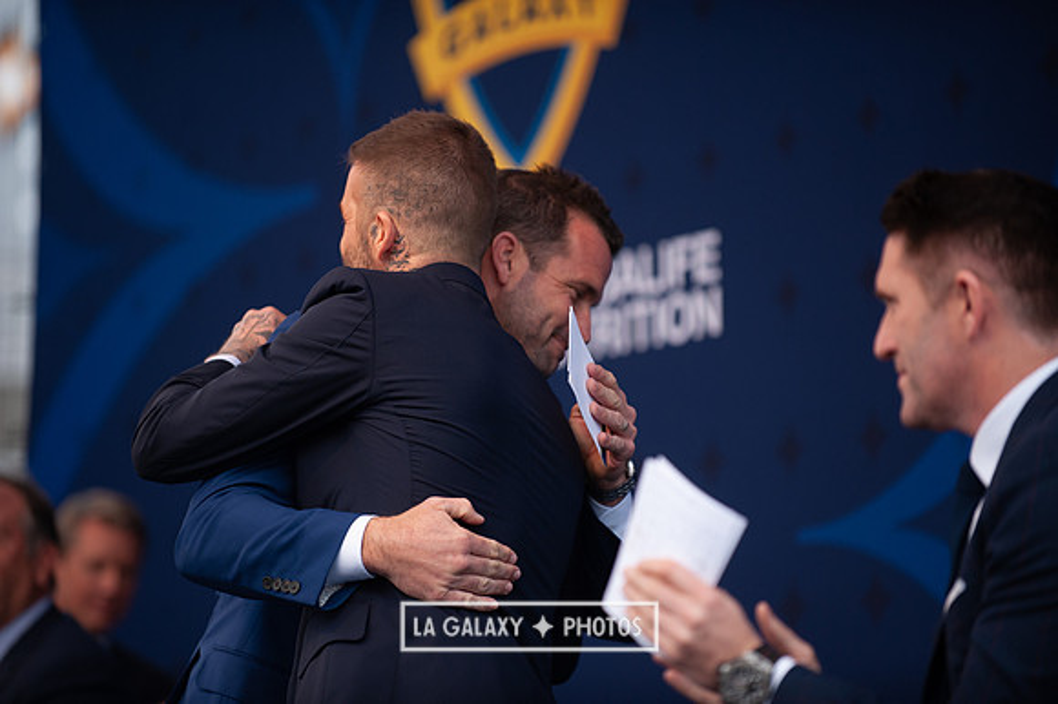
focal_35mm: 175
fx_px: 5140
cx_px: 529
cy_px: 352
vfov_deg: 7.8
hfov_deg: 11.8
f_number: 2.8
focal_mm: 175
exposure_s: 1/1250
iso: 400
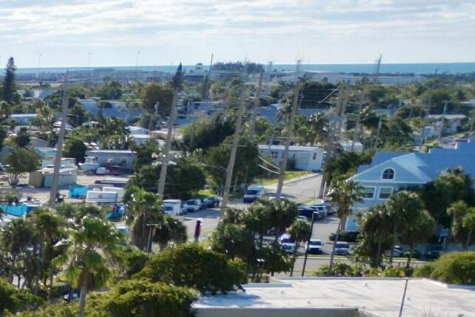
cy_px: 686
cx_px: -551
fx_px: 1544
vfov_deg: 10.5
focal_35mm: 117
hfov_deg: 14.0
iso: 140
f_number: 1.7
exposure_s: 1/5000
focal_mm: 6.72
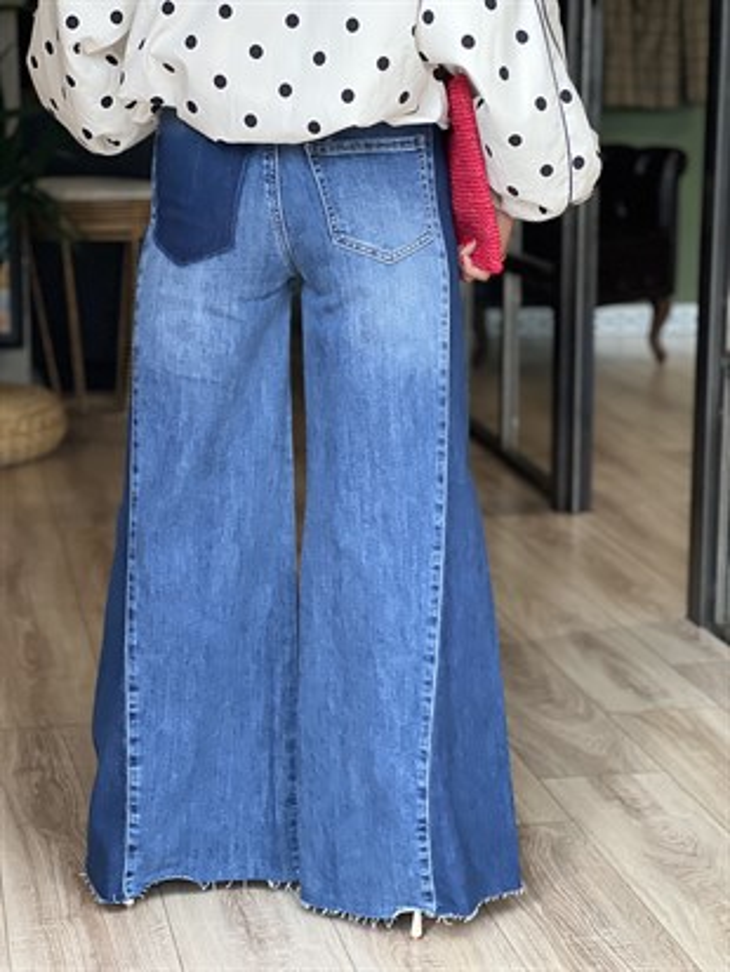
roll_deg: +0.0
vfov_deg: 25.3
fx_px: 2164
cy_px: 486
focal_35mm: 77
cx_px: 365
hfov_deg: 19.1
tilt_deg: -11.7
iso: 250
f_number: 2.8
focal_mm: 9
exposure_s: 1/110
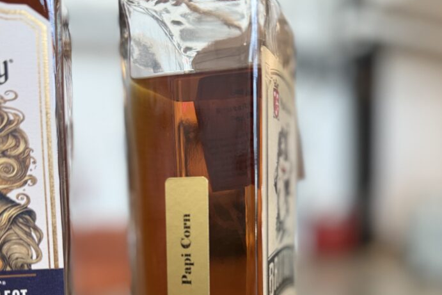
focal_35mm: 37
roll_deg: +0.3
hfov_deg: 51.8
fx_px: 454
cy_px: 251
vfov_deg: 34.4
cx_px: 205
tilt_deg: -6.5
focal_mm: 6.76
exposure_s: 1/82
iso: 200
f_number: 1.78
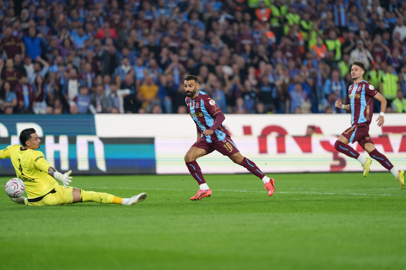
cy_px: 135
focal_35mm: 300
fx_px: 3383
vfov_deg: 4.6
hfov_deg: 6.9
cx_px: 203
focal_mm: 300
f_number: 2.8
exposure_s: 1/1250
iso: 1250
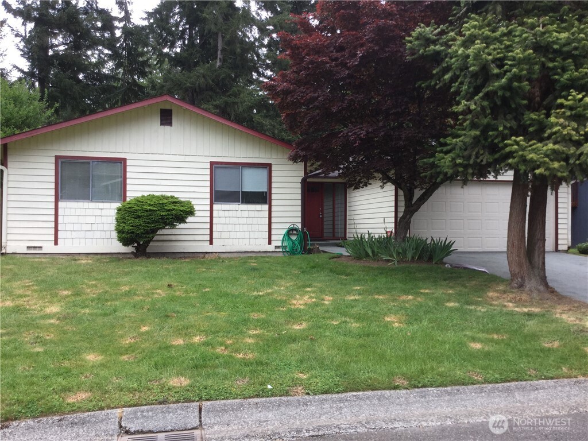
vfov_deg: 45.4
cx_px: 294
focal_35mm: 31
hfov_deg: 58.4
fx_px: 527
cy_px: 220
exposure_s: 1/163
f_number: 2.4
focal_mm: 3.3
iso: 25
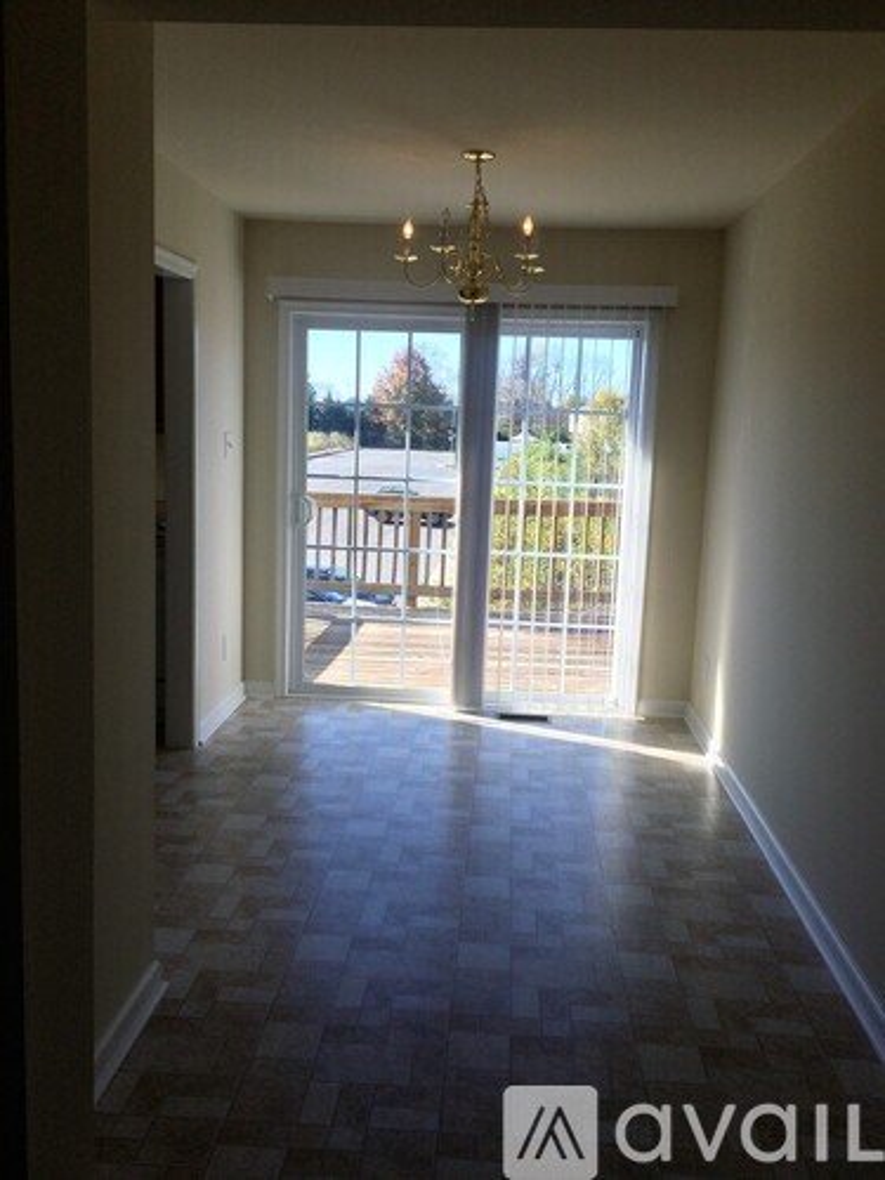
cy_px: 590
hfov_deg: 48.2
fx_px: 989
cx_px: 442
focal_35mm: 29
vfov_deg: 61.7
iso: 32
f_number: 2.2
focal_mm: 4.15
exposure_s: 1/554
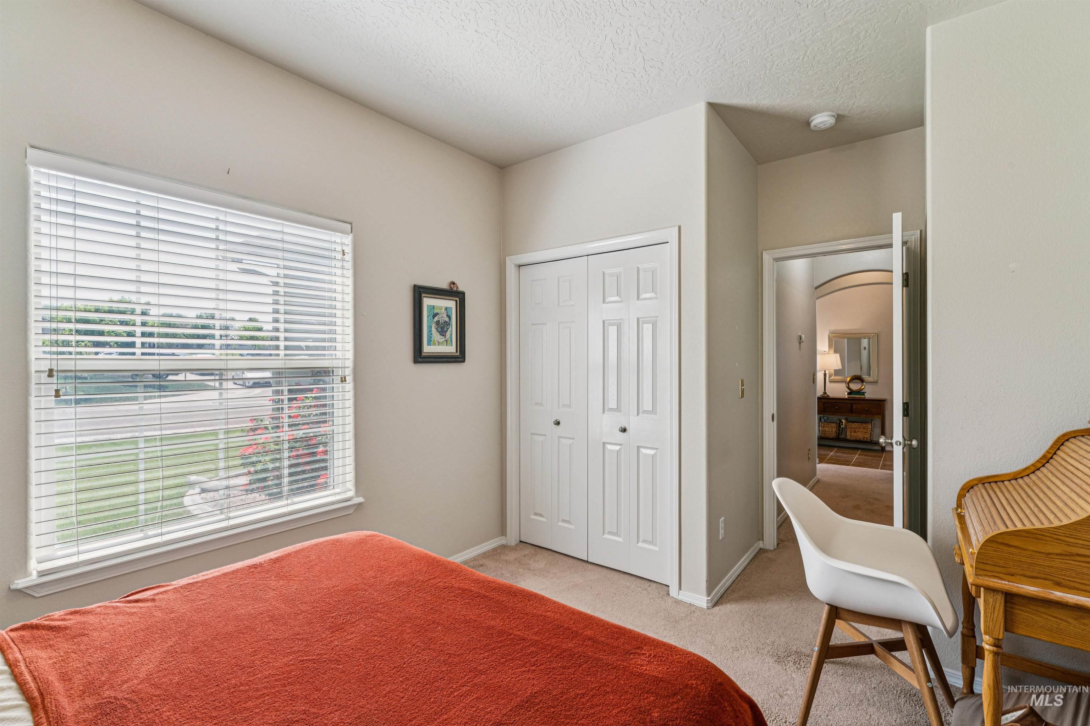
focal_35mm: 16
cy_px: 363
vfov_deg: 73.7
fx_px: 484
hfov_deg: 96.7
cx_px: 545
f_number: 13
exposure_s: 1/20
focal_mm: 16
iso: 400
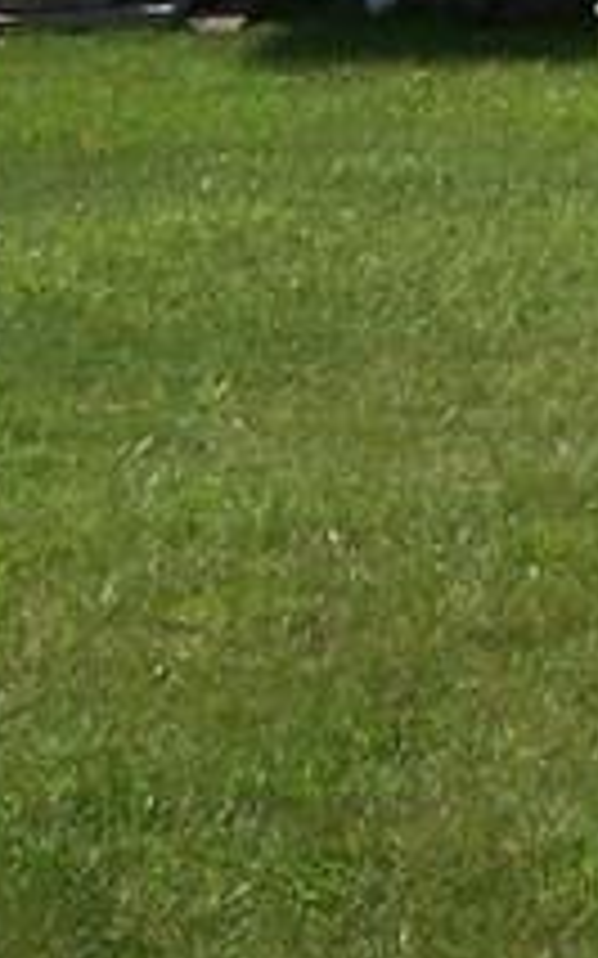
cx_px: 1299
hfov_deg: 6.5
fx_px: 5062
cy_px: 220
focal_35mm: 194
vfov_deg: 10.8
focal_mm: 6.3
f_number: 4
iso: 80
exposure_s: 1/1000
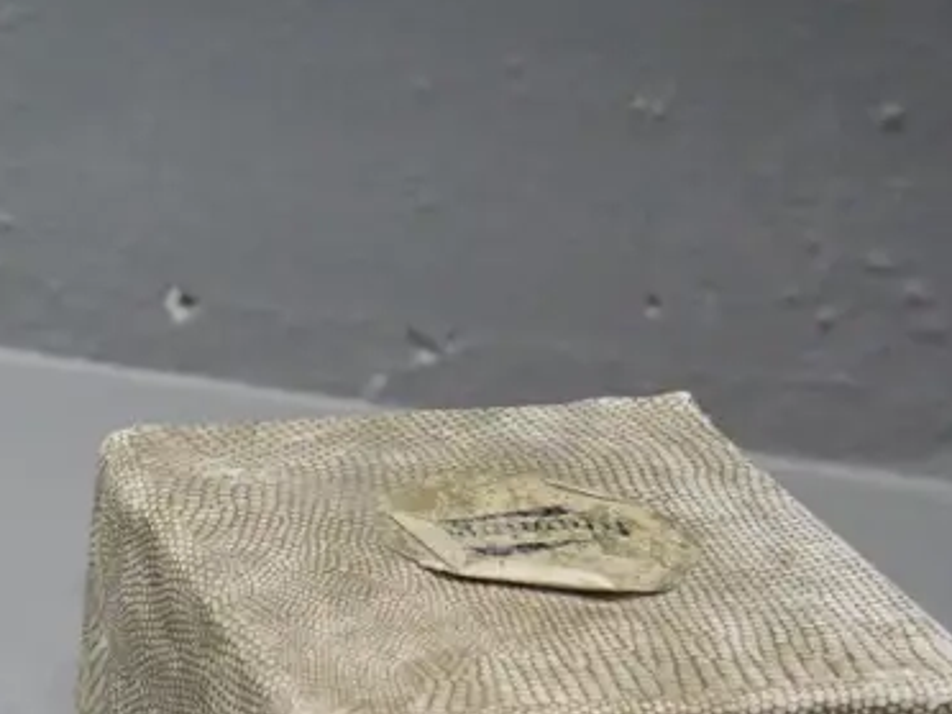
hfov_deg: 18.8
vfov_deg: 14.3
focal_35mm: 99
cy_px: 929
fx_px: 2723
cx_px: -179
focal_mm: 18
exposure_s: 1/320
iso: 3200
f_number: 3.9
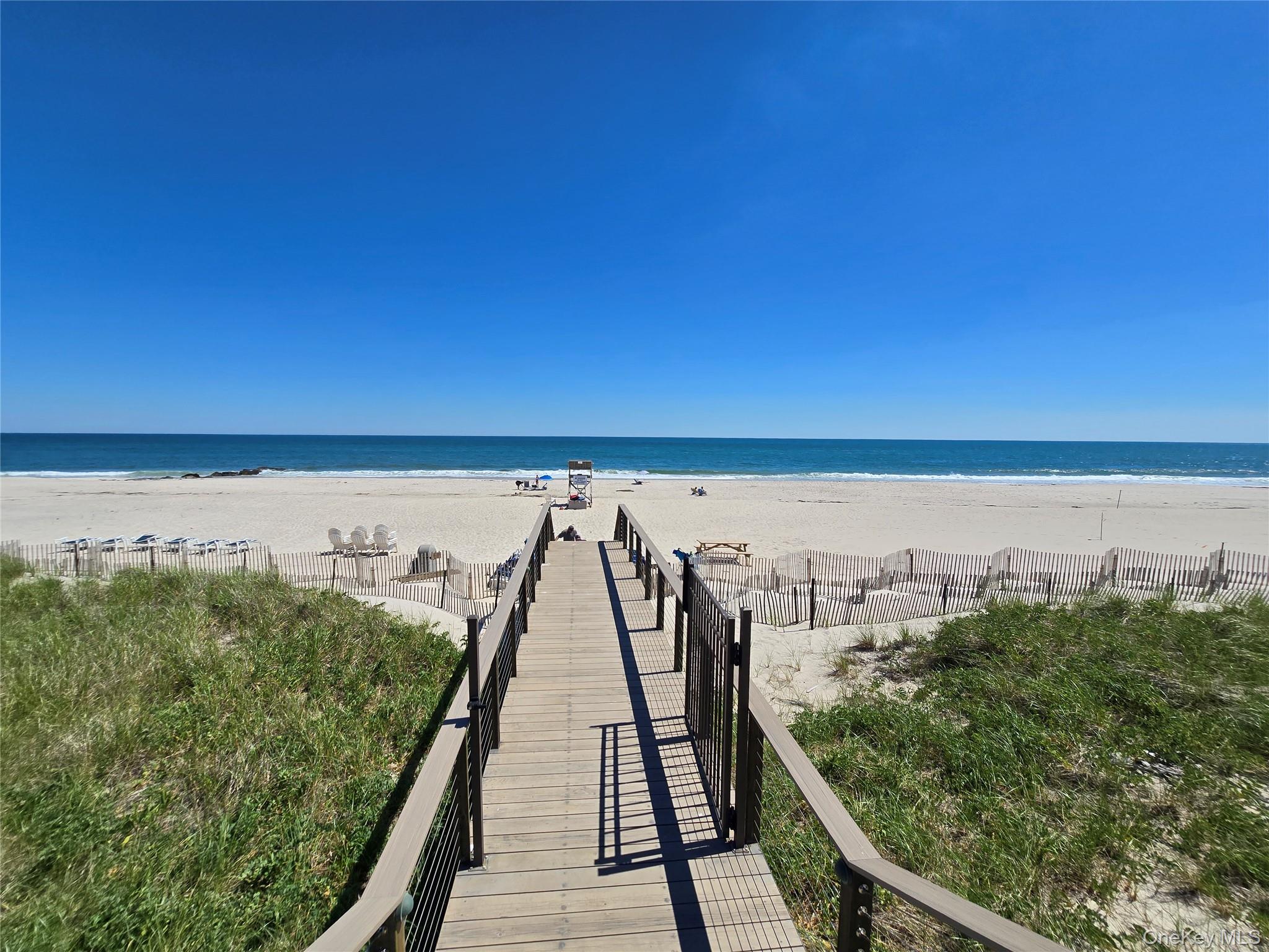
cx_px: 634
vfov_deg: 89.9
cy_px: 476
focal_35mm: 13
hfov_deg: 106.2
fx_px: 477
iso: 50
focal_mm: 2.2
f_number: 2.2
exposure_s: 1/4098
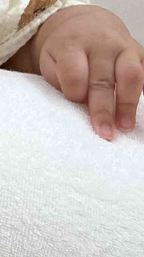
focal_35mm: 153
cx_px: -264
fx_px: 1040
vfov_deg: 14.0
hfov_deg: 7.2
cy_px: 55
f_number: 1.8
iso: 64
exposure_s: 1/120
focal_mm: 3
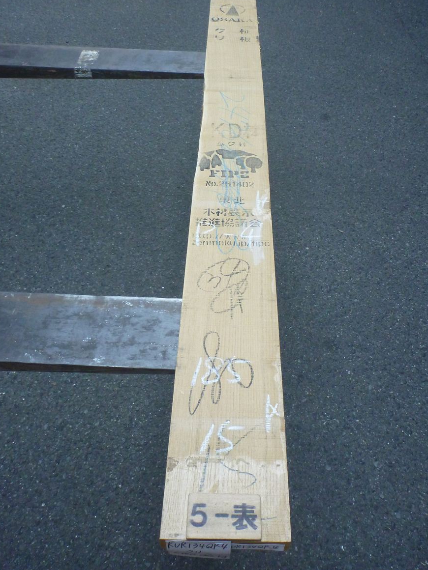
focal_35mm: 32
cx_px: 232
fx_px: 528
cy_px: 262
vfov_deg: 56.7
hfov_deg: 44.1
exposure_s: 1/250
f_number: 3.4
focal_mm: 5.2
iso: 400
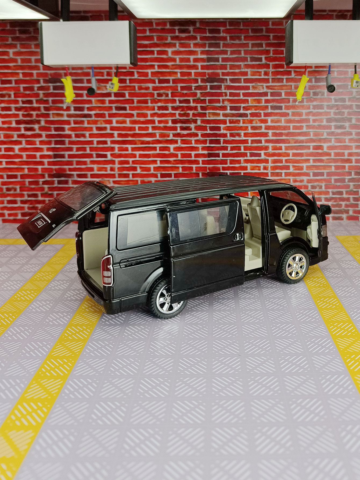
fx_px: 319
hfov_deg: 58.9
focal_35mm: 23
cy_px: 240
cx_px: 180
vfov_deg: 73.9
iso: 483
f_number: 1.88
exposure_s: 1/100
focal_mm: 5.59
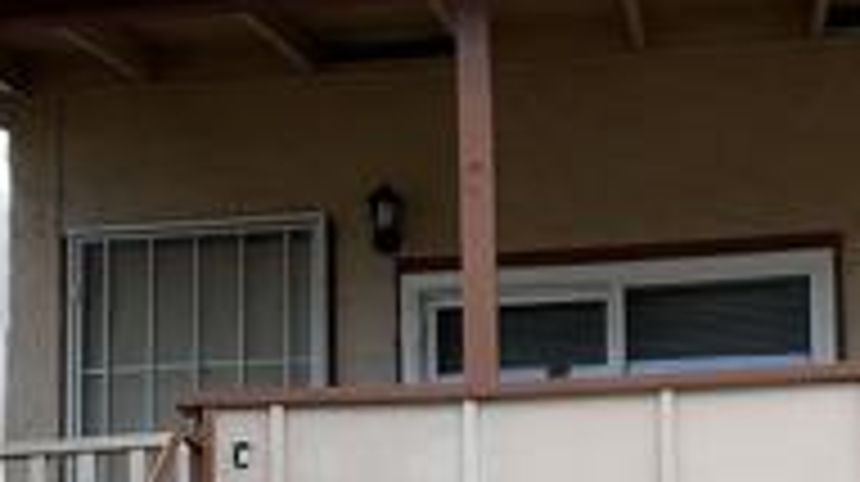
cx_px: 356
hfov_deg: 20.2
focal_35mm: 106
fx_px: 2415
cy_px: 707
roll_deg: +1.5
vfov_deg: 11.0
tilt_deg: +8.3
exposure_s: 1/1035
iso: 16
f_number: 1.8
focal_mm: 3
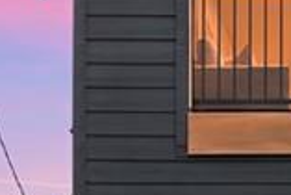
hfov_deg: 10.5
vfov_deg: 7.3
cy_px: 173
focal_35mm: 189
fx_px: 1529
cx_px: 436
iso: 320
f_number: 9
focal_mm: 29
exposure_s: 1/160
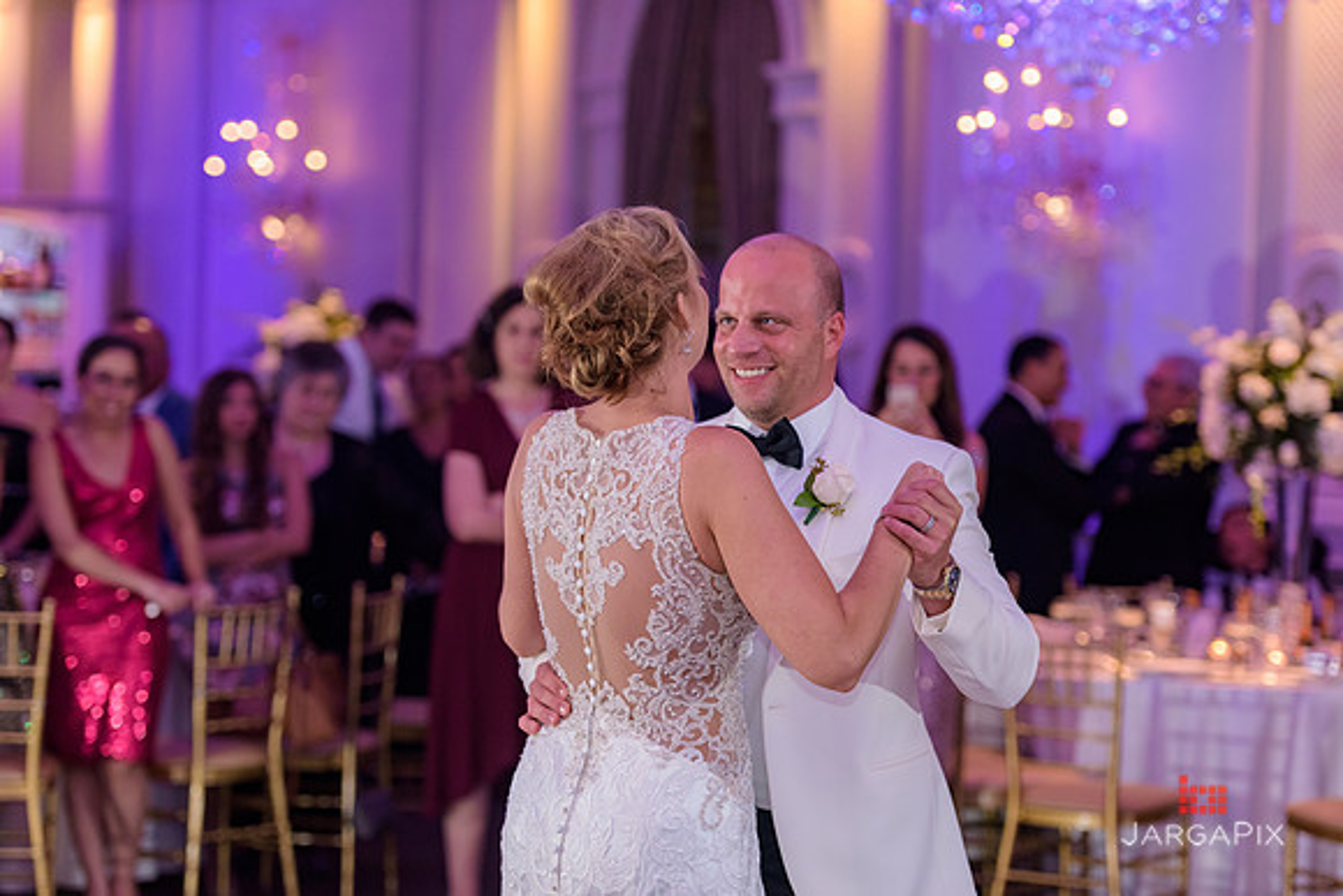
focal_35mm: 102
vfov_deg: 13.4
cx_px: 672
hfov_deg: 20.0
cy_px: 448
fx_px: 3806
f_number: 3.2
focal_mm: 102
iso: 1600
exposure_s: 1/125
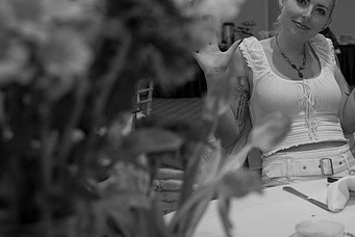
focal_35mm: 68
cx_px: 264
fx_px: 671
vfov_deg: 19.9
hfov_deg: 29.2
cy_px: 68
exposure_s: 1/200
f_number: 4
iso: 1000
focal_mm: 40
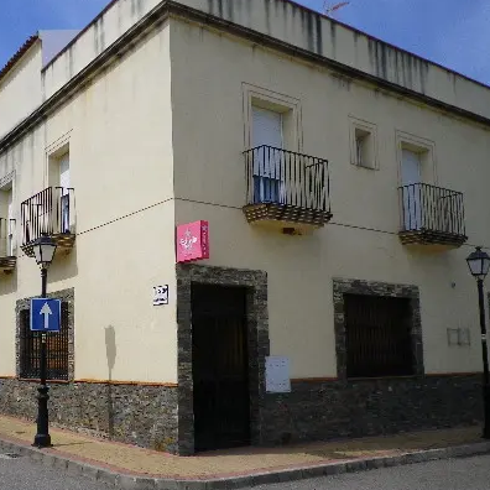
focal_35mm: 40
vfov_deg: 41.7
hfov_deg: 41.0
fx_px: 641
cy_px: 290
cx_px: 140
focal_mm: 5.05
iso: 80
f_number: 3.5
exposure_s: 1/1000
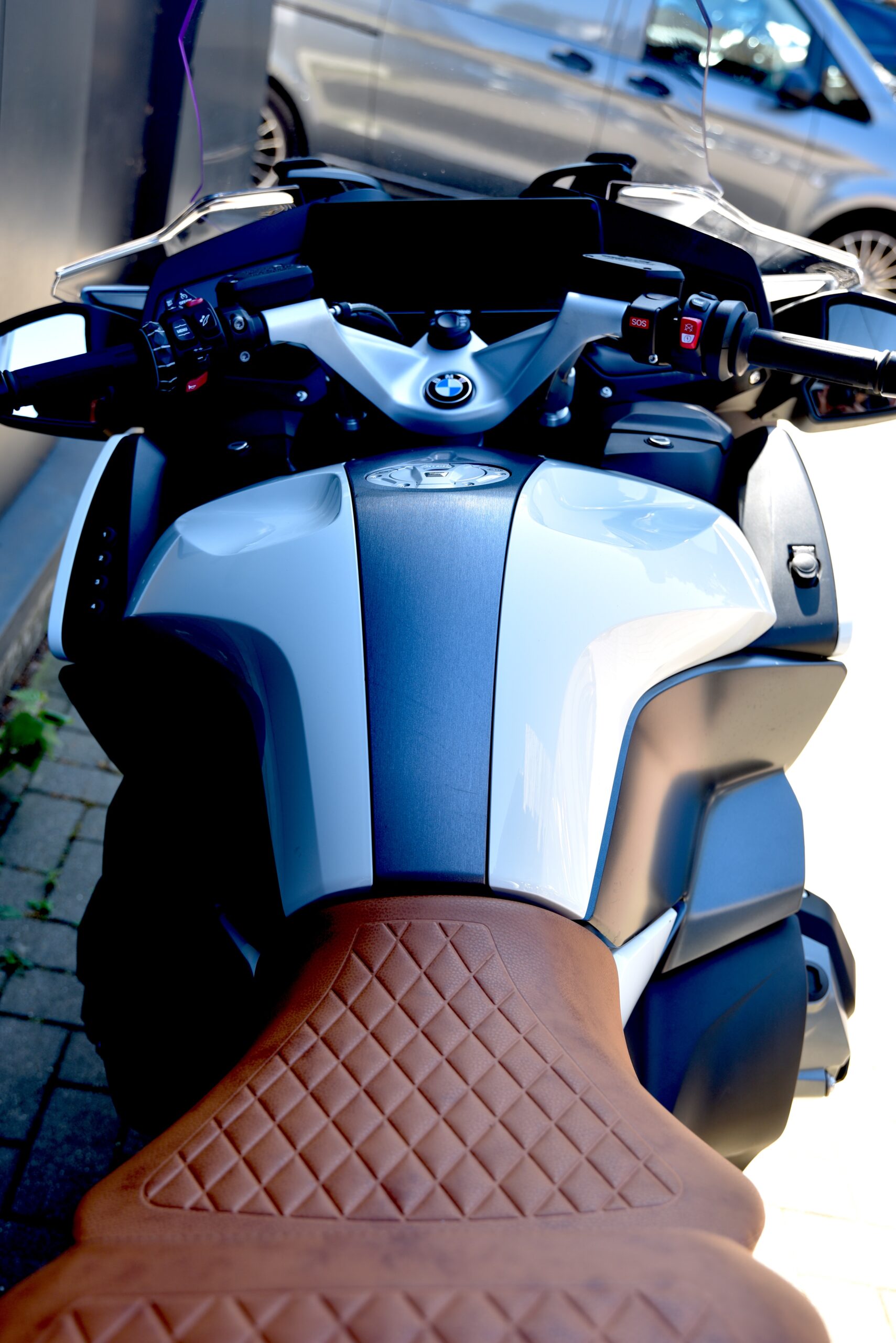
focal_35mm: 40
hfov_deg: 33.4
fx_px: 1492
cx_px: 448
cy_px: 672
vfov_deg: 48.4
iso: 100
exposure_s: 1/60
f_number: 4
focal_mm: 40
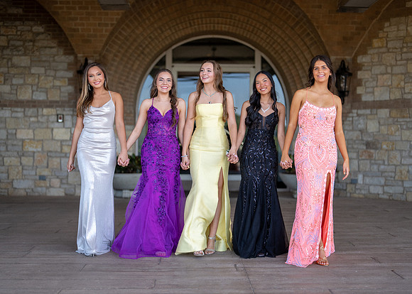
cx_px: 208
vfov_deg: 26.2
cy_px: 147
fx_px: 632
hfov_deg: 36.1
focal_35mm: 54
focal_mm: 50
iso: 160
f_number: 1.3
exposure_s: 1/1250
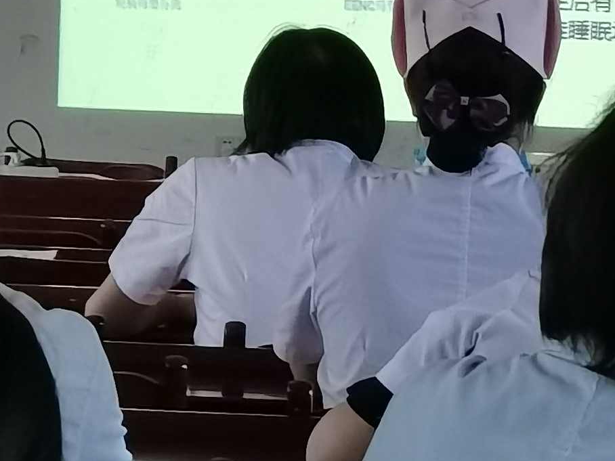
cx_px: -152
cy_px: 273
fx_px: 4779
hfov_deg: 7.3
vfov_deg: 5.5
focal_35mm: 269
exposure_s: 1/50
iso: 320
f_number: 1.8
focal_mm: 5.58
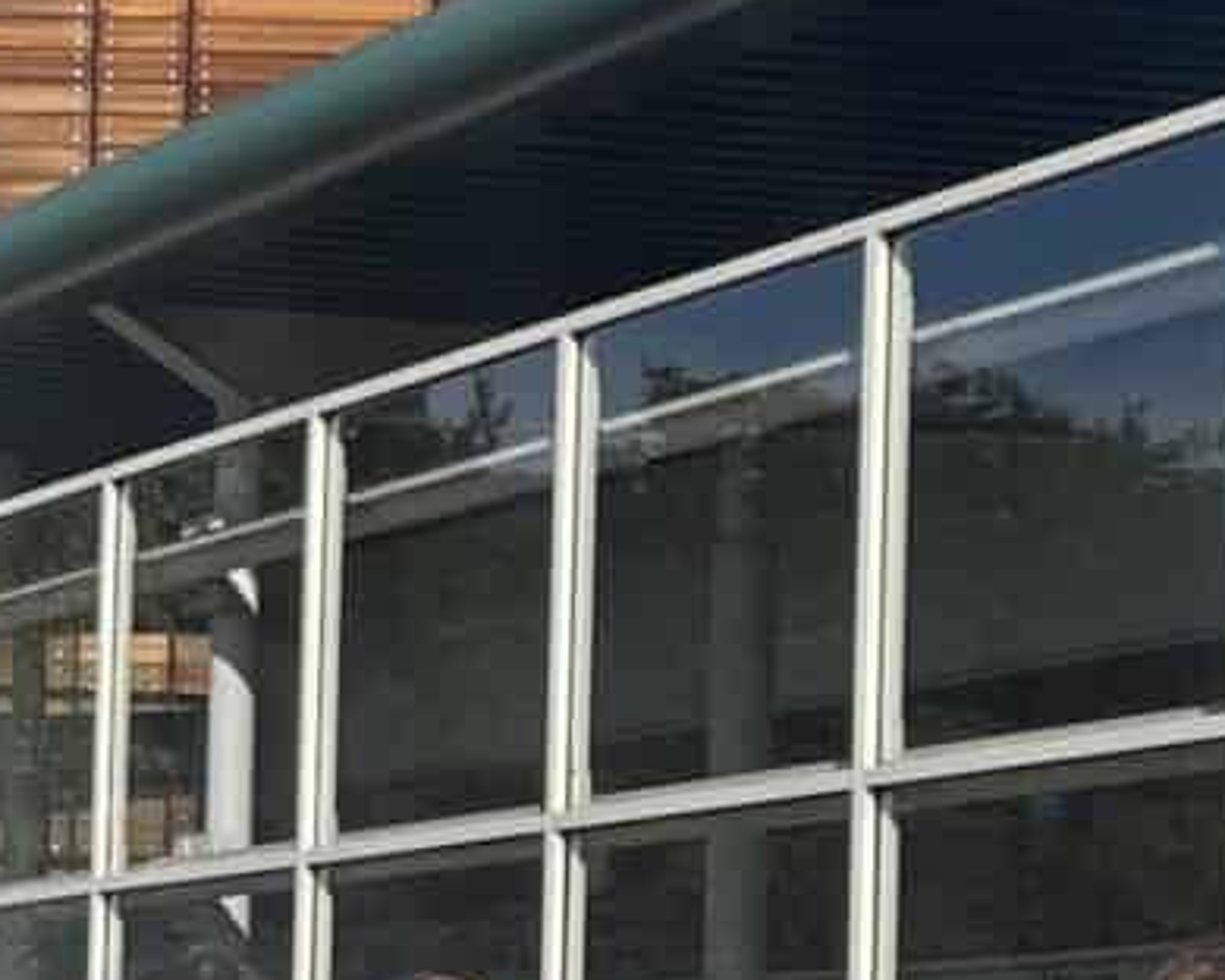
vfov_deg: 10.2
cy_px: 983
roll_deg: -2.1
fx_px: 5438
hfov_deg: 11.8
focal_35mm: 150
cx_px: -993
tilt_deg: +1.6
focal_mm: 5.1
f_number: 1.6
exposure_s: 1/2924
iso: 32
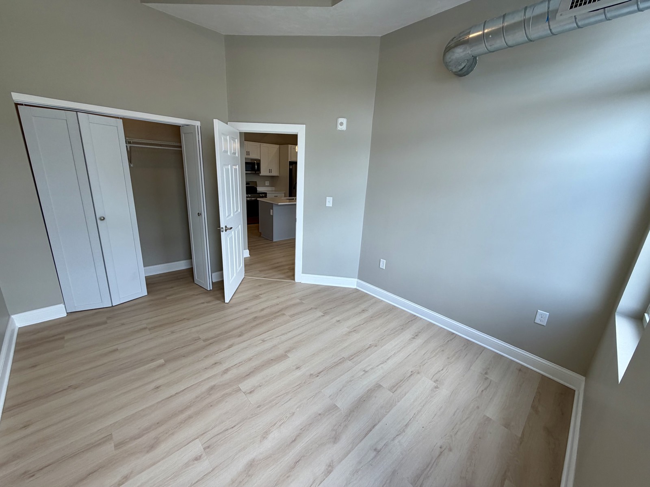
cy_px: 244
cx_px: 325
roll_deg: -3.0
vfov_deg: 85.7
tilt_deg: -16.8
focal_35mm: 14
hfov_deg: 102.1
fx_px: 263
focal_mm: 2.22
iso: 64
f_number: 2.2
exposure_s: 1/120
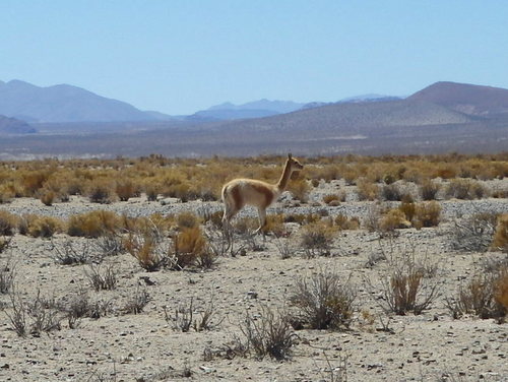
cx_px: 254
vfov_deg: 10.6
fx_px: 2057
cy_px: 191
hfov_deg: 14.1
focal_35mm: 140
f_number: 5.9
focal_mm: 25
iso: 125
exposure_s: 1/800
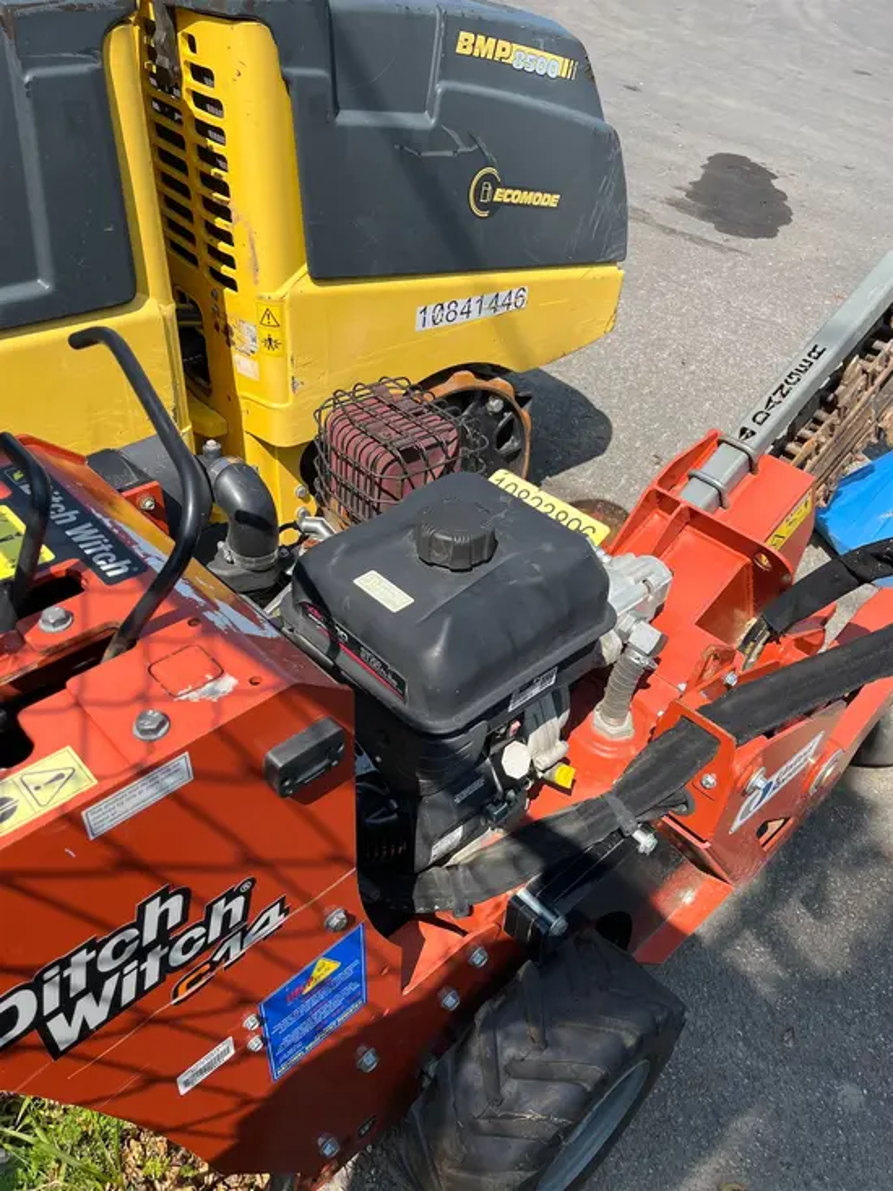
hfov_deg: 53.1
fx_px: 894
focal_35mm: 26
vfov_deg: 67.3
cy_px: 596
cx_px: 446
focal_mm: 5.1
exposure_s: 1/2062
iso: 50
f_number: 1.6
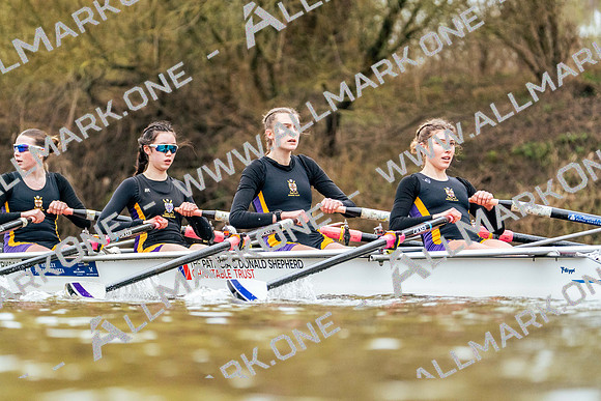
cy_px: 200
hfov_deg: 6.8
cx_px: 300
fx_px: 5059
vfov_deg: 4.5
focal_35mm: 303
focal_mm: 303
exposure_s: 1/2000
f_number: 6.3
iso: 6400
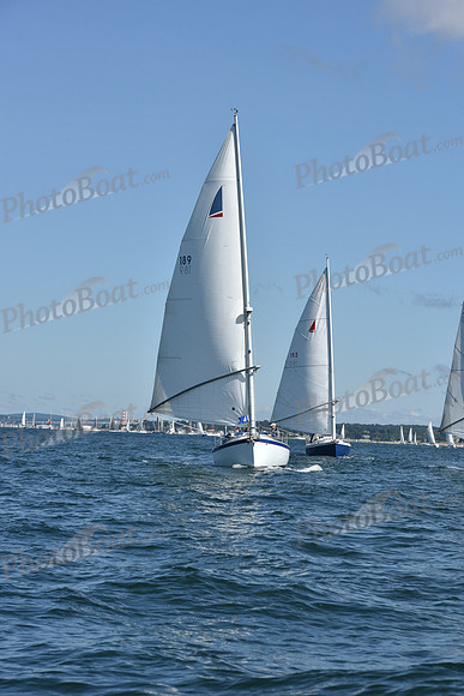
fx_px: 1971
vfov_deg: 20.0
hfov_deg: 13.4
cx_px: 232
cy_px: 348
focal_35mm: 102
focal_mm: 102
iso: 250
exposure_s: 1/1250
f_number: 9
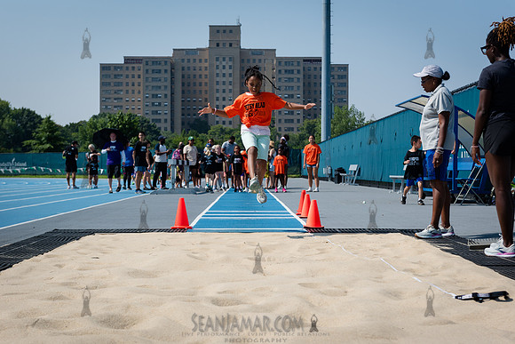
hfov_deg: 31.6
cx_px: 258
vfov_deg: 21.4
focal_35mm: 64
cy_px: 172
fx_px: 909
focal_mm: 62
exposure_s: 1/2500
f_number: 5.6
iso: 400
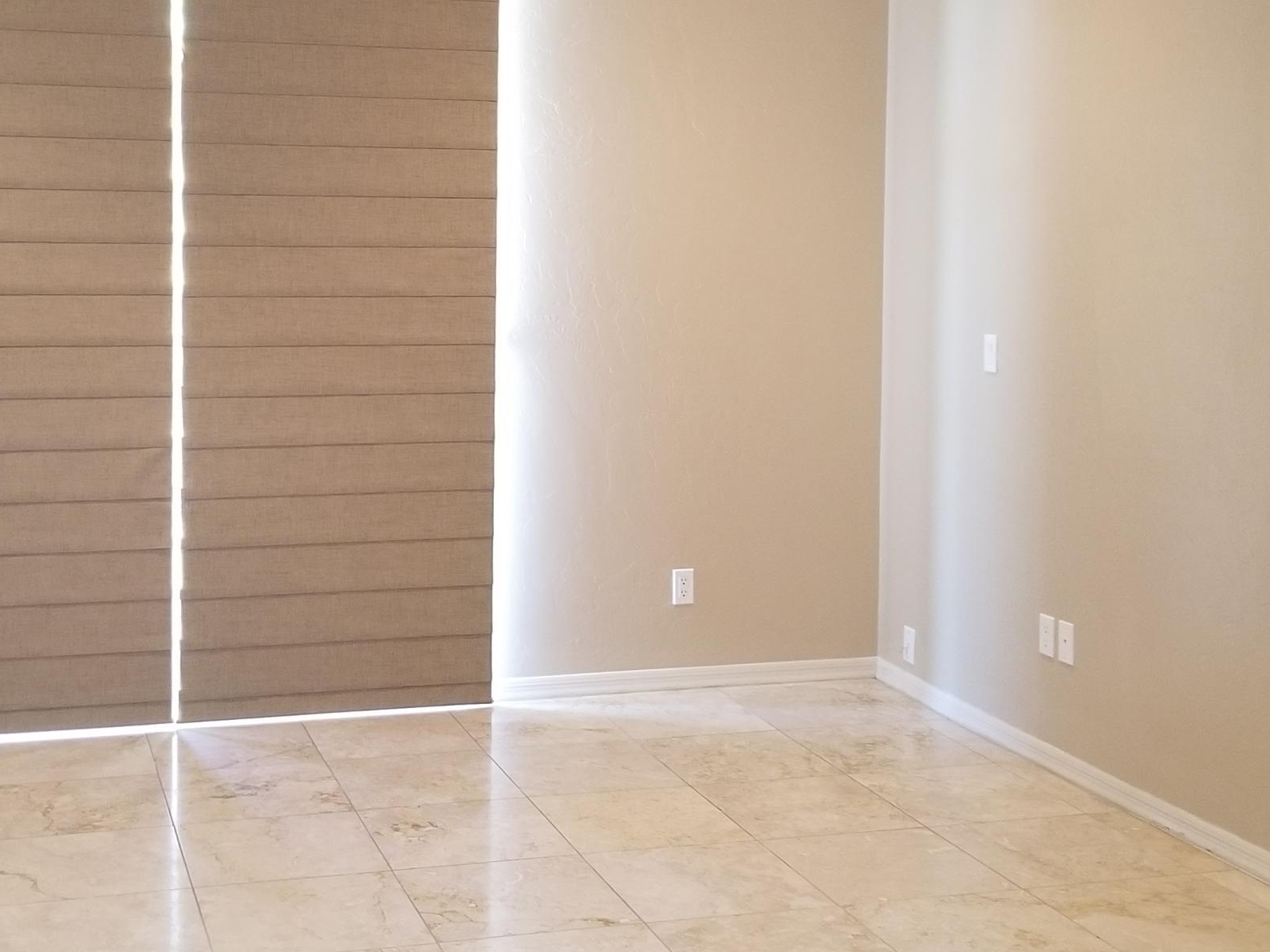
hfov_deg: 38.9
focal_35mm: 49
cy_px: 337
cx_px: 568
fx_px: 1798
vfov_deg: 29.5
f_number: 1.7
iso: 250
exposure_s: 1/17
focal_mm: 4.25
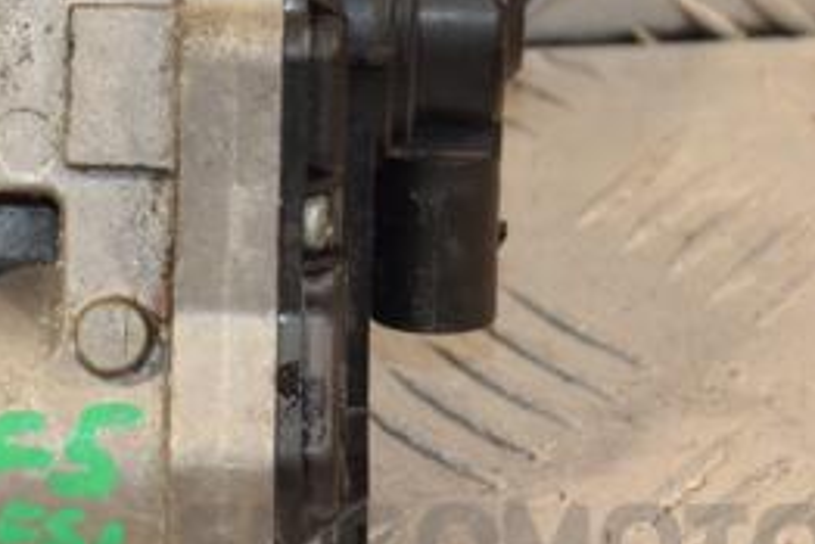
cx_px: 121
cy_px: 137
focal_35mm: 360
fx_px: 8157
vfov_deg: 3.8
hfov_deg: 5.7
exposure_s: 1/200
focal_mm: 105
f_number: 5.6
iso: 800
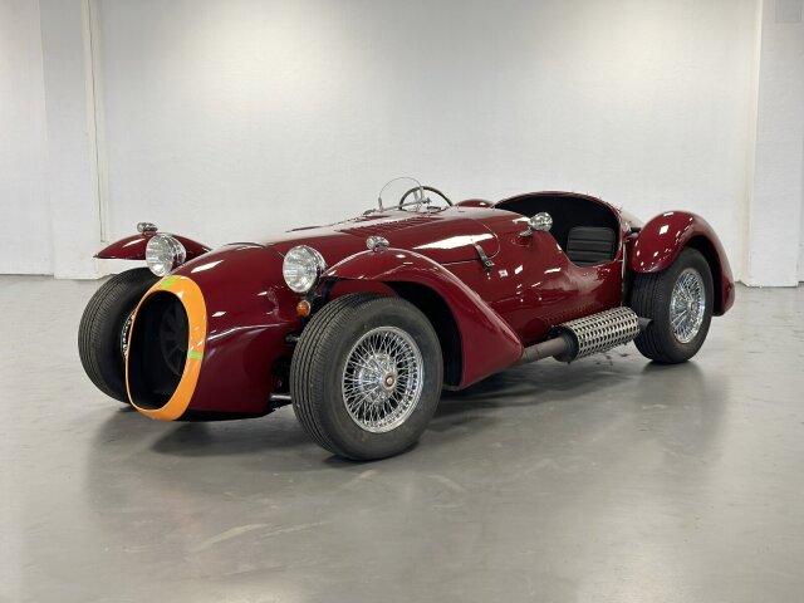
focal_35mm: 48
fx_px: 1115
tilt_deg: -8.1
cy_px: 302
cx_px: 402
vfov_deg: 30.3
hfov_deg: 39.7
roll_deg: +0.4
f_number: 1.78
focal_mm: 6.86
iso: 125
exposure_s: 1/60
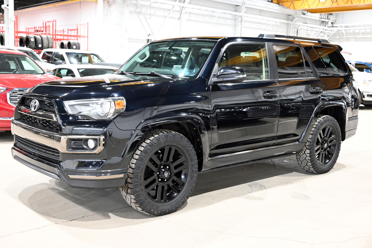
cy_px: 124
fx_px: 413
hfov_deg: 48.4
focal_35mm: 40
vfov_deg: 33.4
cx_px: 186
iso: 4000
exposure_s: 1/60
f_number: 5
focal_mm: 40
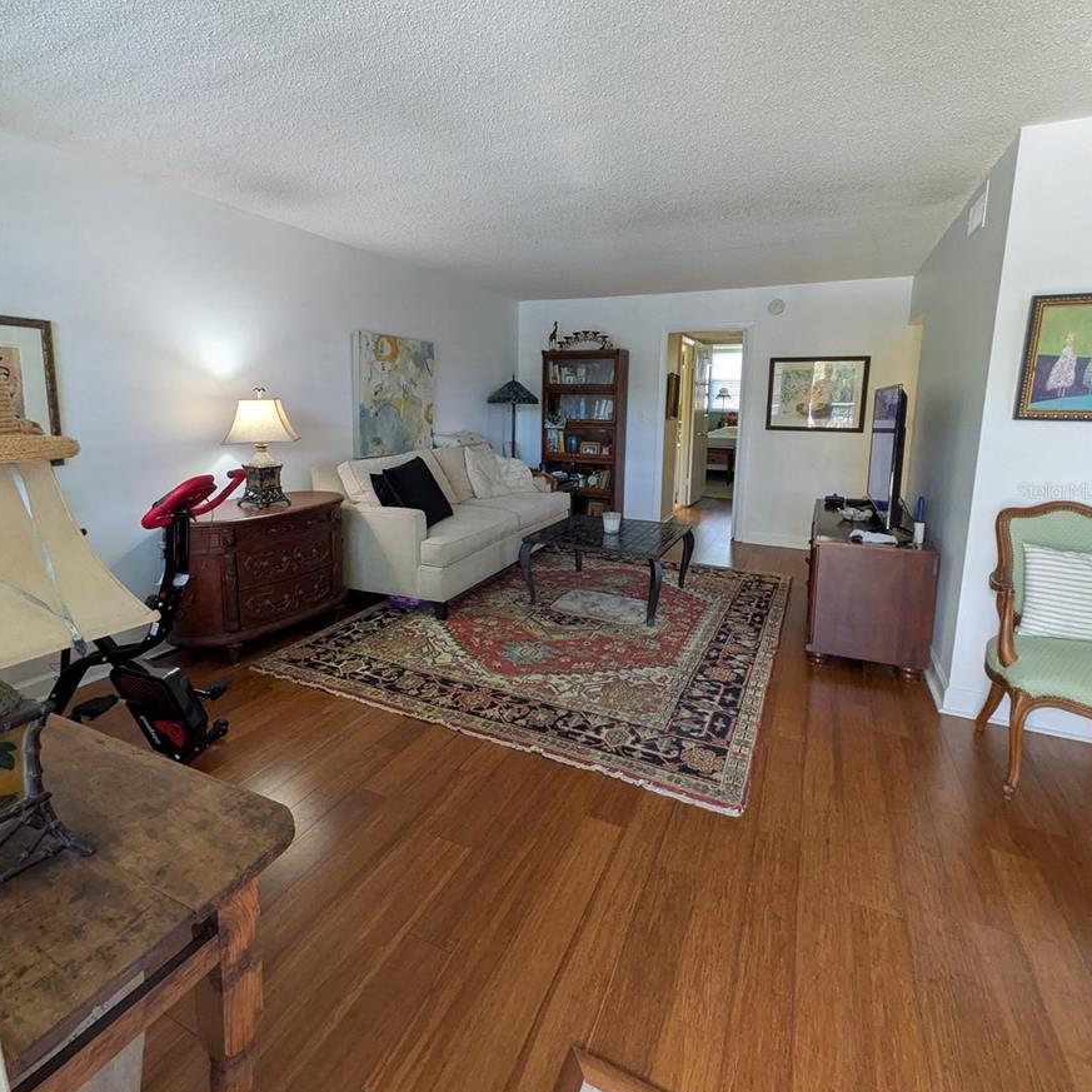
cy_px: 490
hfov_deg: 84.0
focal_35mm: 17
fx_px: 607
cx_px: 544
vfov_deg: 83.7
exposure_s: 1/60
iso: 137
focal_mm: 1.85
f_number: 2.2
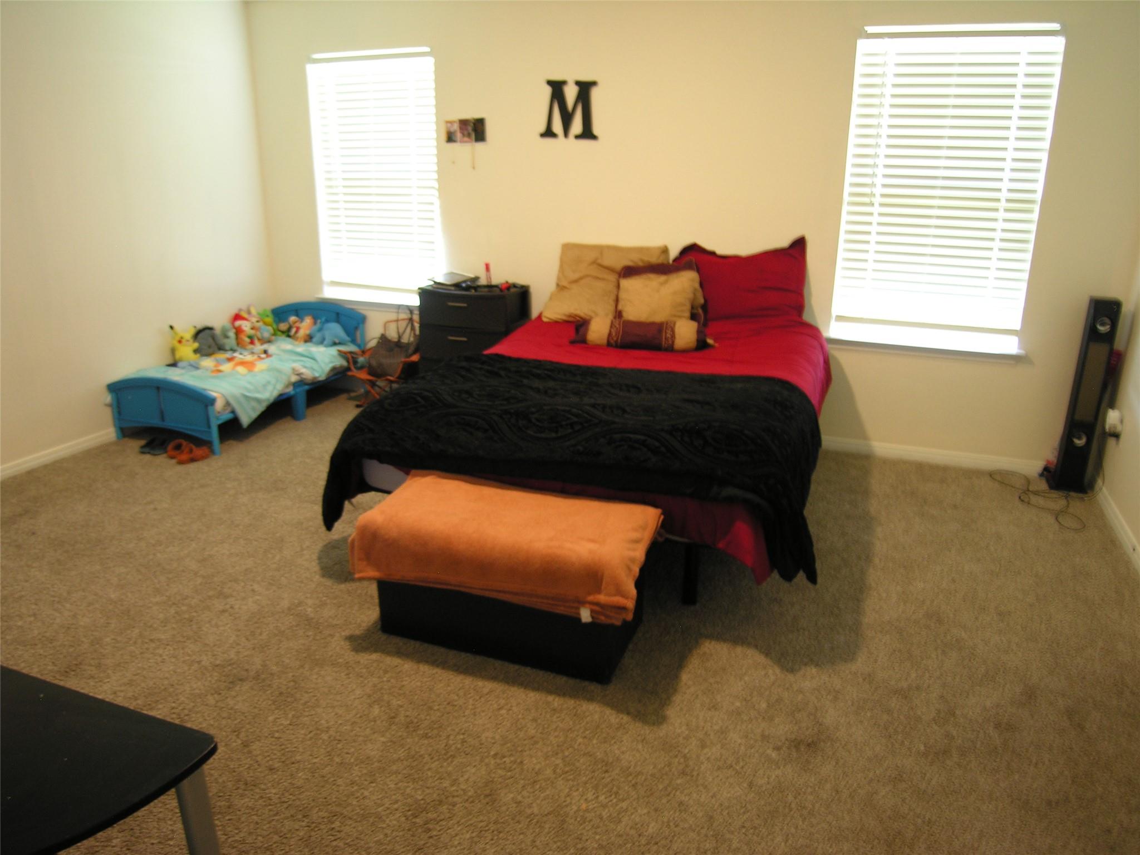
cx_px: 570
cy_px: 428
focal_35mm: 24
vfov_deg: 56.8
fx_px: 790
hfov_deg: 71.6
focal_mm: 6.1
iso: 65
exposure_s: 1/3.8
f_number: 2.6
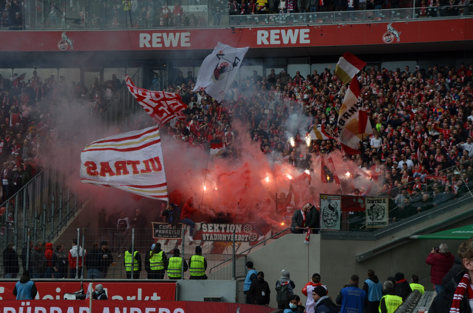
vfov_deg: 17.4
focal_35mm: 78
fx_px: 1023
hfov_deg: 26.0
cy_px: 158
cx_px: 236
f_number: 8
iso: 200
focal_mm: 50
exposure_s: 1/250
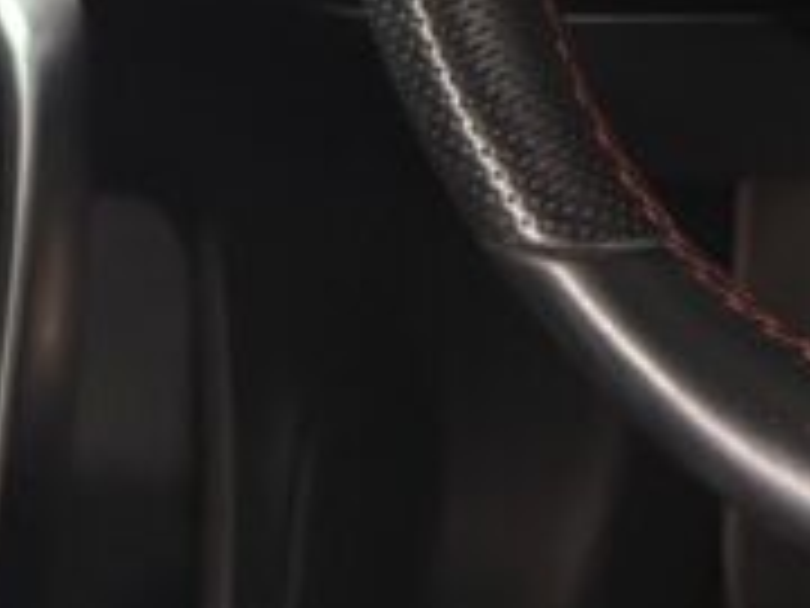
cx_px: 1287
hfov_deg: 16.1
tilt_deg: -24.4
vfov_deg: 12.9
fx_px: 2574
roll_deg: +0.5
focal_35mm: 110
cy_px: -259
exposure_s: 1/30
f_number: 1.78
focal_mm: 6.76
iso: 640
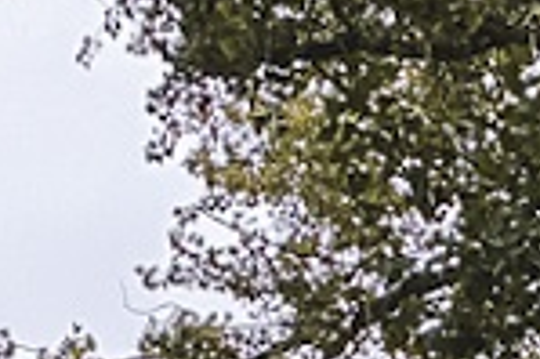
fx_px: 5169
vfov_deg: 3.8
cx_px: 1236
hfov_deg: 5.8
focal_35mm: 345
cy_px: 1269
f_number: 2
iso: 20
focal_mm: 6
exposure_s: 1/310
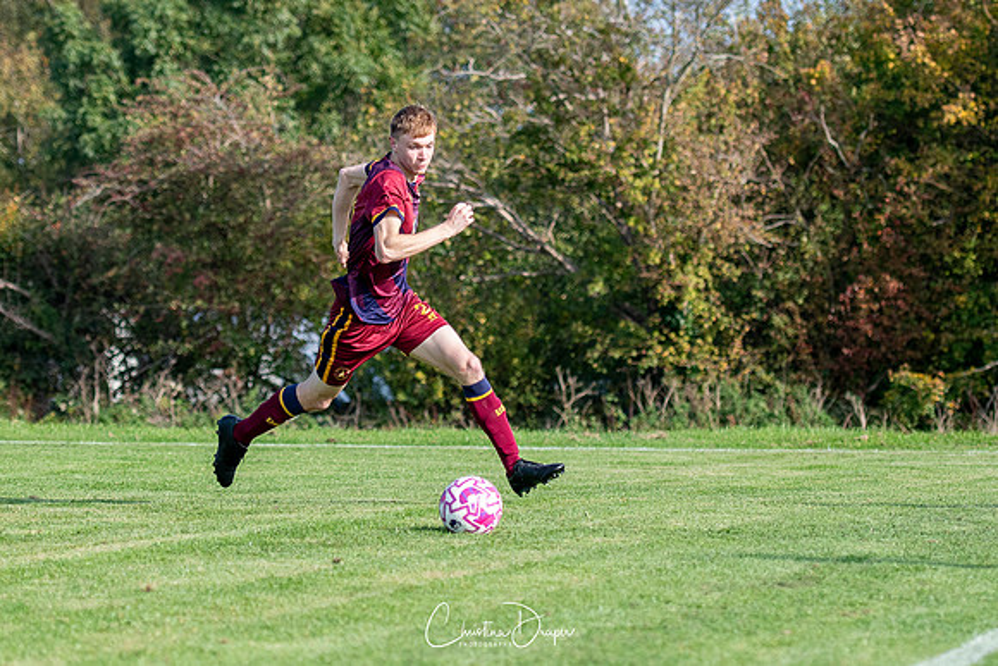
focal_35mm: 193
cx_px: 354
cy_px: 289
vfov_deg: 7.1
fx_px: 5341
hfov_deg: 10.7
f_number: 2.8
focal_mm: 90
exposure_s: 1/3200
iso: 320
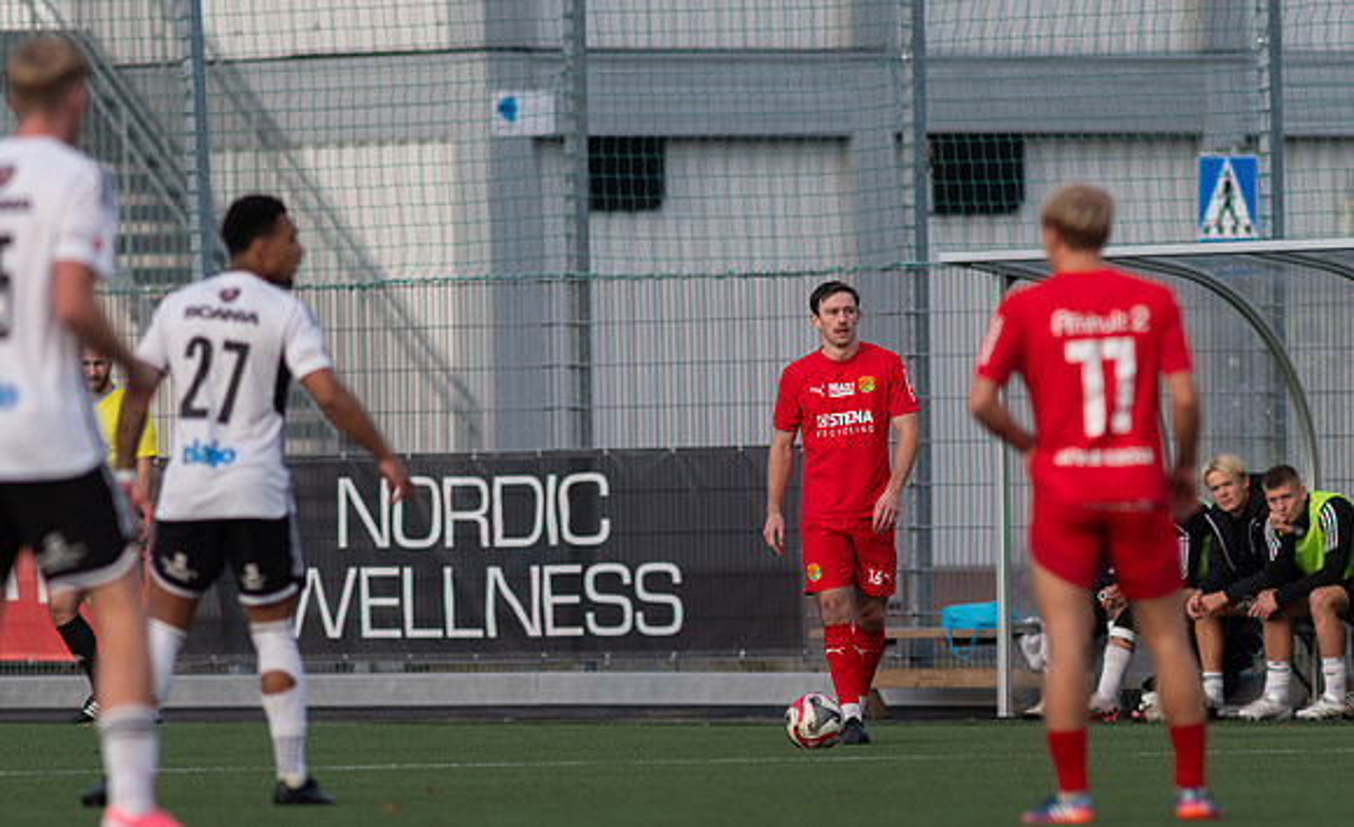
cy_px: 555
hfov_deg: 3.7
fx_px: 20828
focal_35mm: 568
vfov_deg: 2.3
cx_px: 834
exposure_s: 1/1600
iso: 360
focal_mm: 300
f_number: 3.2
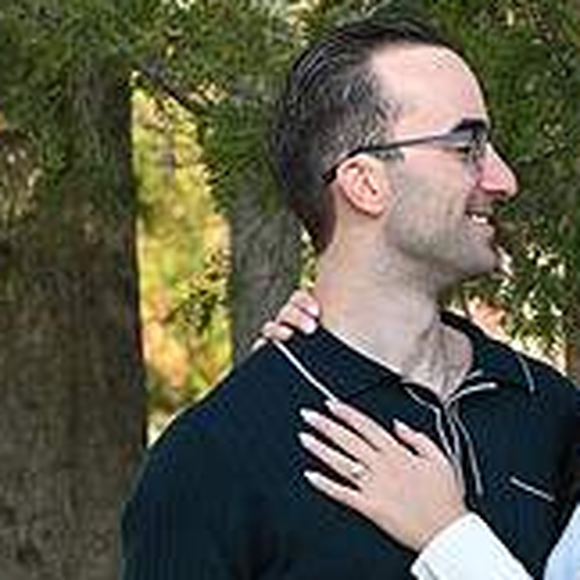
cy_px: 392
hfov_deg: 6.7
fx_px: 4910
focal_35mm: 259
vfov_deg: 6.8
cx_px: 641
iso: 320
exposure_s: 1/160
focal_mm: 85
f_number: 8
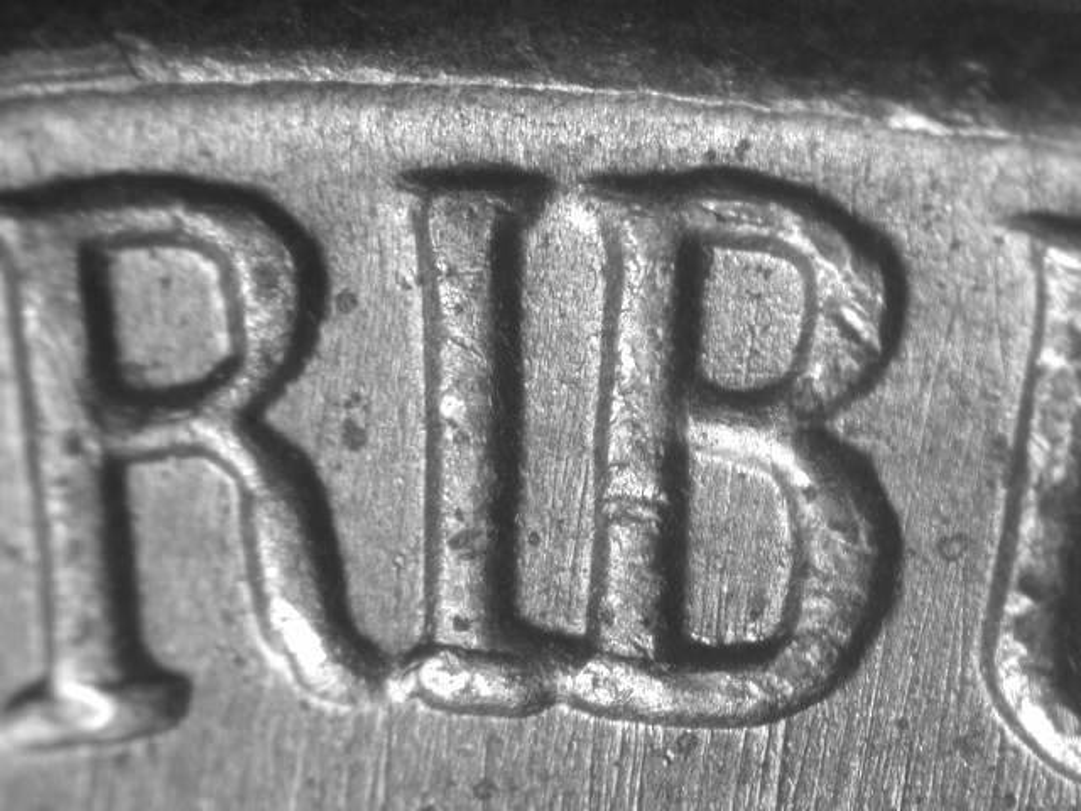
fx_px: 4559
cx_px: 540
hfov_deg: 13.5
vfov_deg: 10.2
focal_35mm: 146
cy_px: 406
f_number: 4.9
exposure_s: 1/7.4
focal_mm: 30.2
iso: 100
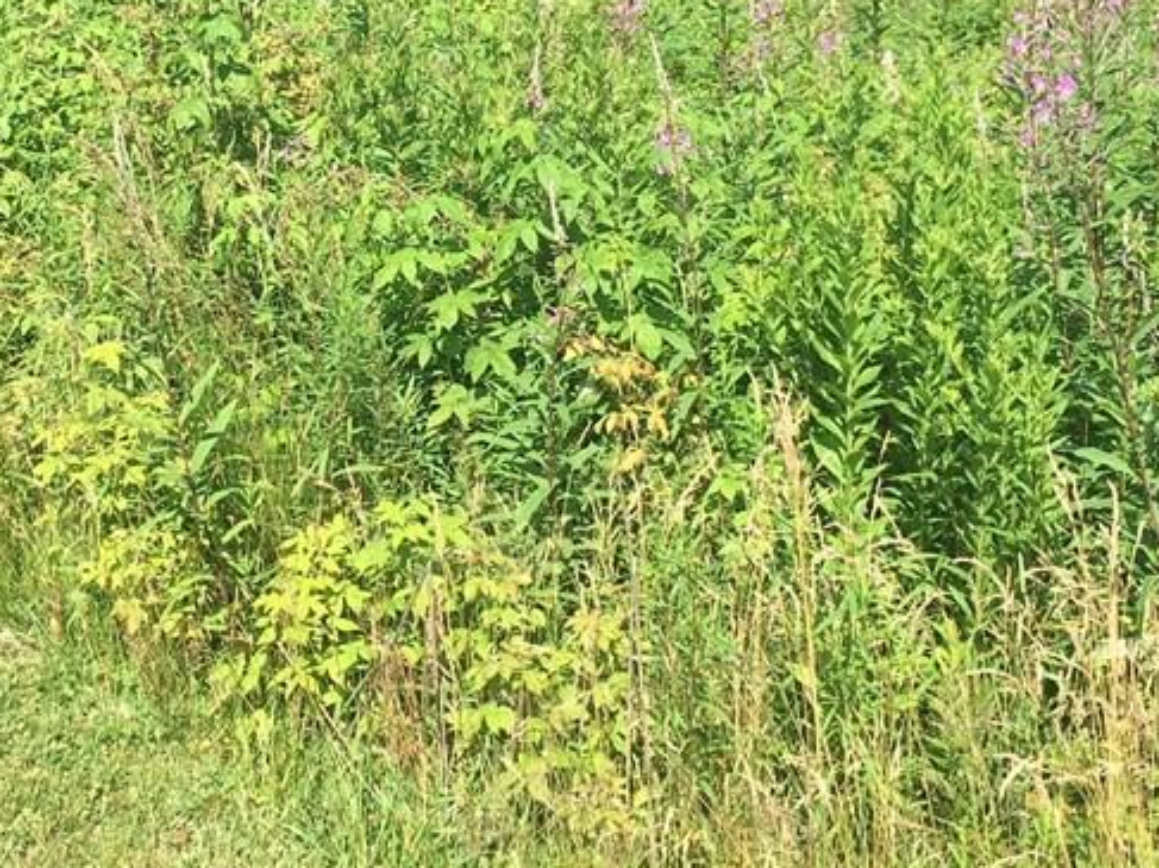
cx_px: 481
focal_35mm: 61
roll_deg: -0.9
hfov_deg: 31.6
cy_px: 259
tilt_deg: -11.4
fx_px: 2042
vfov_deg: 23.9
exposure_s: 1/680
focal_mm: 4.15
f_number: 2.2
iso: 25
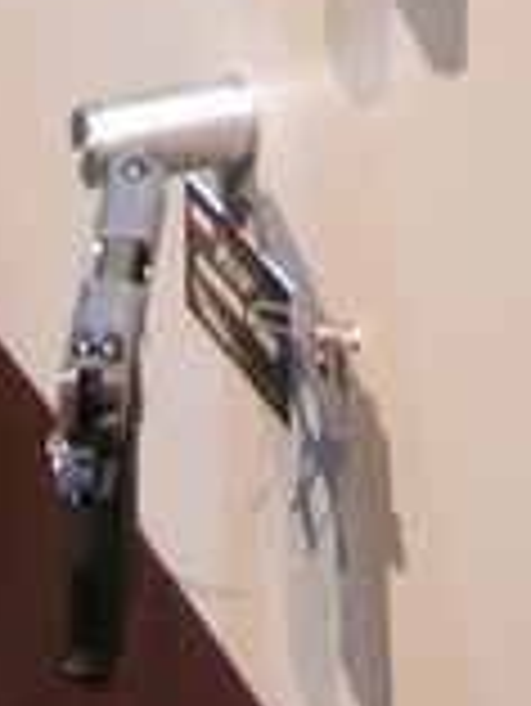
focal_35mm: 116
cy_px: -800
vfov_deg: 13.8
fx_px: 2369
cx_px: 166
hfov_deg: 12.8
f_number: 3.2
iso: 320
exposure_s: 1/60
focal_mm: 4.3
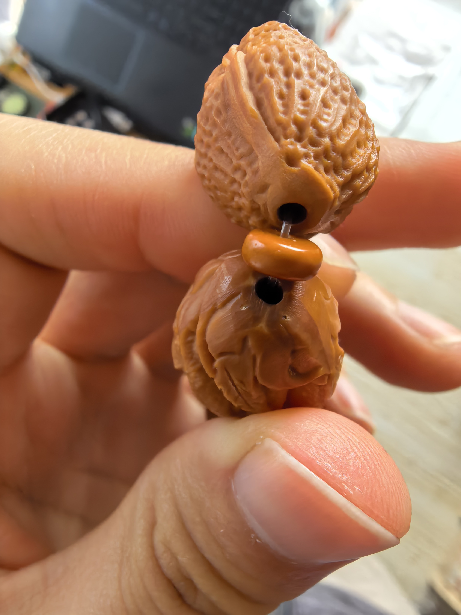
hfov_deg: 56.8
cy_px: 308
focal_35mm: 24
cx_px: 230
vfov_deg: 71.6
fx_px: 426
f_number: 2.2
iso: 200
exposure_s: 1/200
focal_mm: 1.95
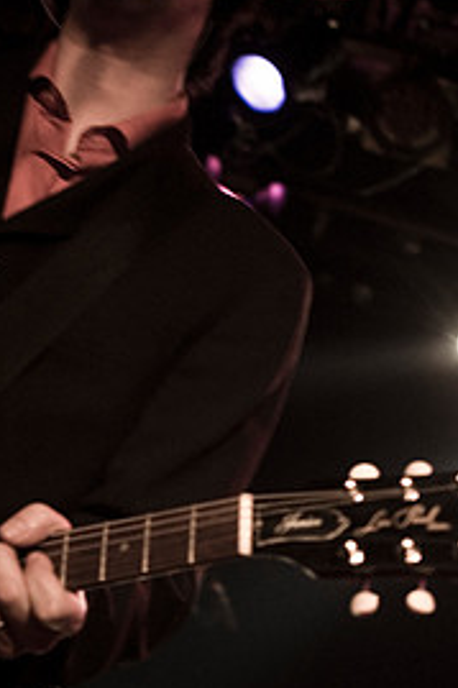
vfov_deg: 23.0
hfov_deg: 15.5
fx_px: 1678
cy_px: 481
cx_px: 145
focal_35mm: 88
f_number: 2.8
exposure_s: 1/25
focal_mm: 35
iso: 1600
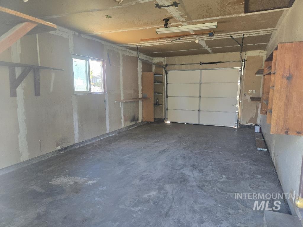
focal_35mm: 23
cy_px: 114
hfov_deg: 73.9
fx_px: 201
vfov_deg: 58.9
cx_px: 152
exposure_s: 1/120
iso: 200
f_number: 1.8
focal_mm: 5.4
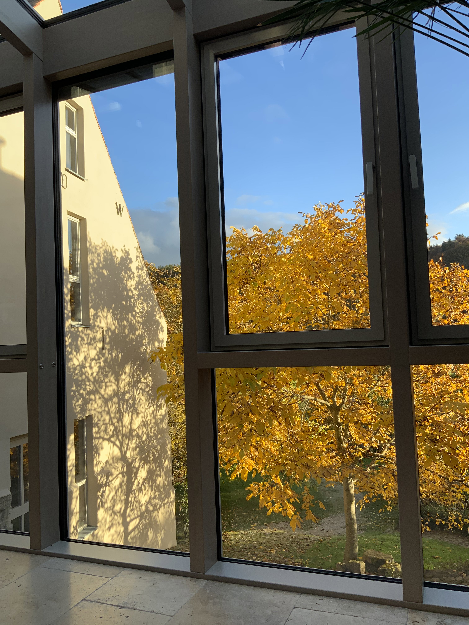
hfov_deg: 48.2
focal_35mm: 29
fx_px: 524
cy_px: 312
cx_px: 234
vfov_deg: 61.7
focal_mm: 3
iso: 16
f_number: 1.8
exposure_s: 1/261
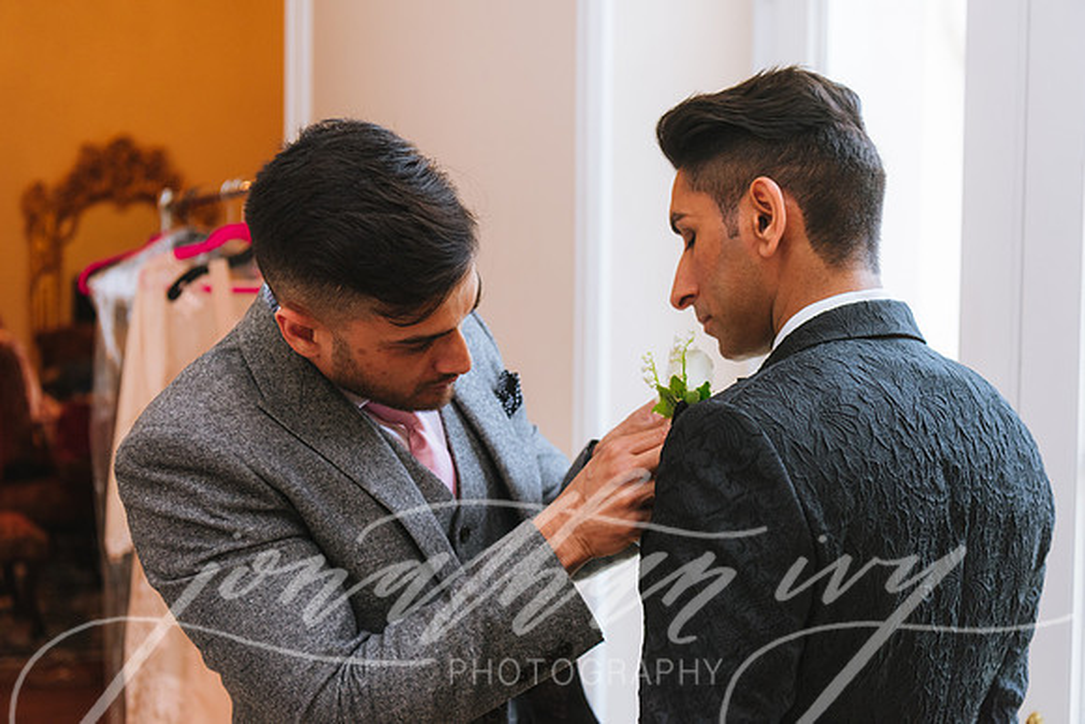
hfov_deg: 39.6
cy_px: 362
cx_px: 542
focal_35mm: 50
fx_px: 1507
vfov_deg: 27.0
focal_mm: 50
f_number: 3.5
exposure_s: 1/250
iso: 1000
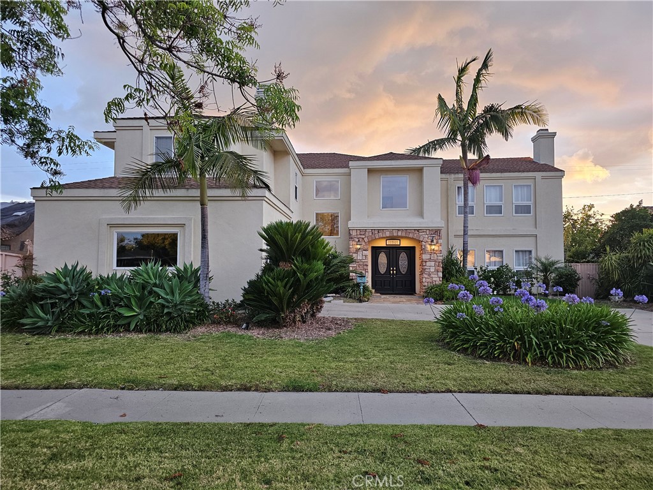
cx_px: 326
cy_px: 245
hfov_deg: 73.9
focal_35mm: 23
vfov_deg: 58.9
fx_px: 434
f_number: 1.7
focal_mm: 6.3
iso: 125
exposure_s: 1/120
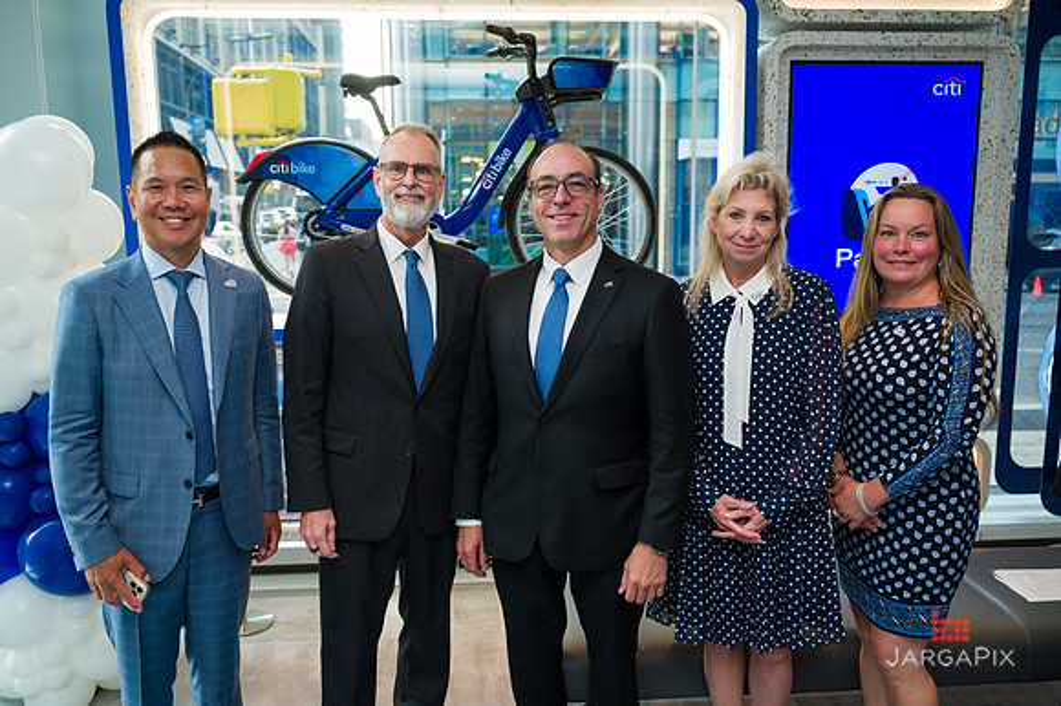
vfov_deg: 42.8
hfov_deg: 61.0
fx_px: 901
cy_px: 353
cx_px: 531
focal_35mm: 31
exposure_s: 1/200
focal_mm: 30
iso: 400
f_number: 3.5
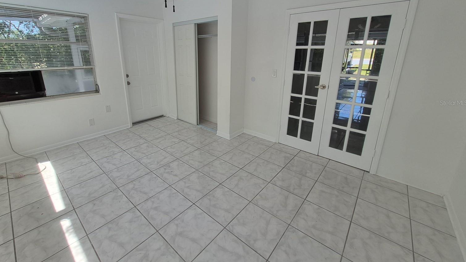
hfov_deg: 102.9
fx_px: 185
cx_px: 222
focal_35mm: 15
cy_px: 103
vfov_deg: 69.7
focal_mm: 1.74
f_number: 2.2
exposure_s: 1/209
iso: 40
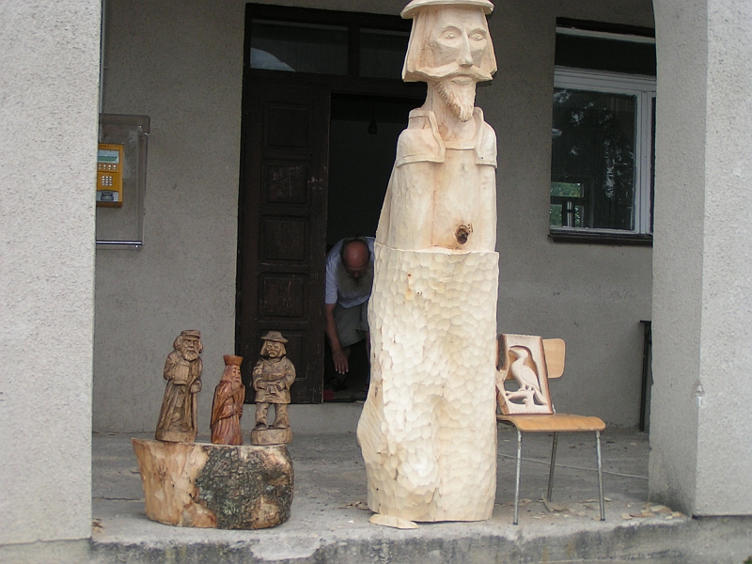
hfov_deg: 36.8
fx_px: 1130
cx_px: 376
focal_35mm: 52
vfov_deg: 28.0
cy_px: 282
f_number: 3.2
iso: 50
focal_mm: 8
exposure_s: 1/1000
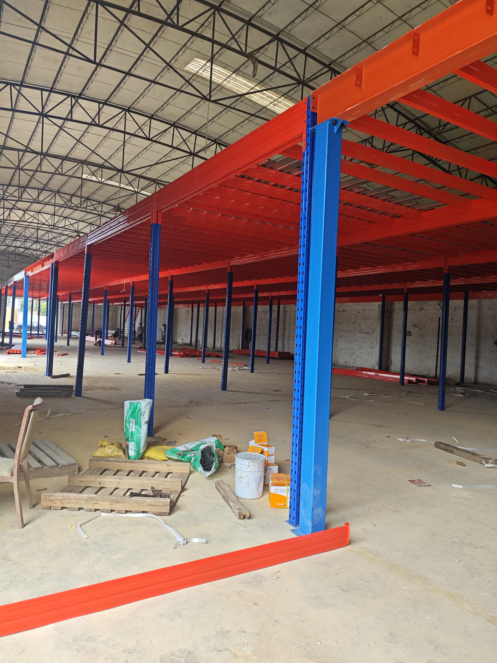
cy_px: 332
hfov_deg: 56.8
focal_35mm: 24
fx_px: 459
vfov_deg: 71.6
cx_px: 248
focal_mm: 5.84
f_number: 1.6
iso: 50
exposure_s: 1/306
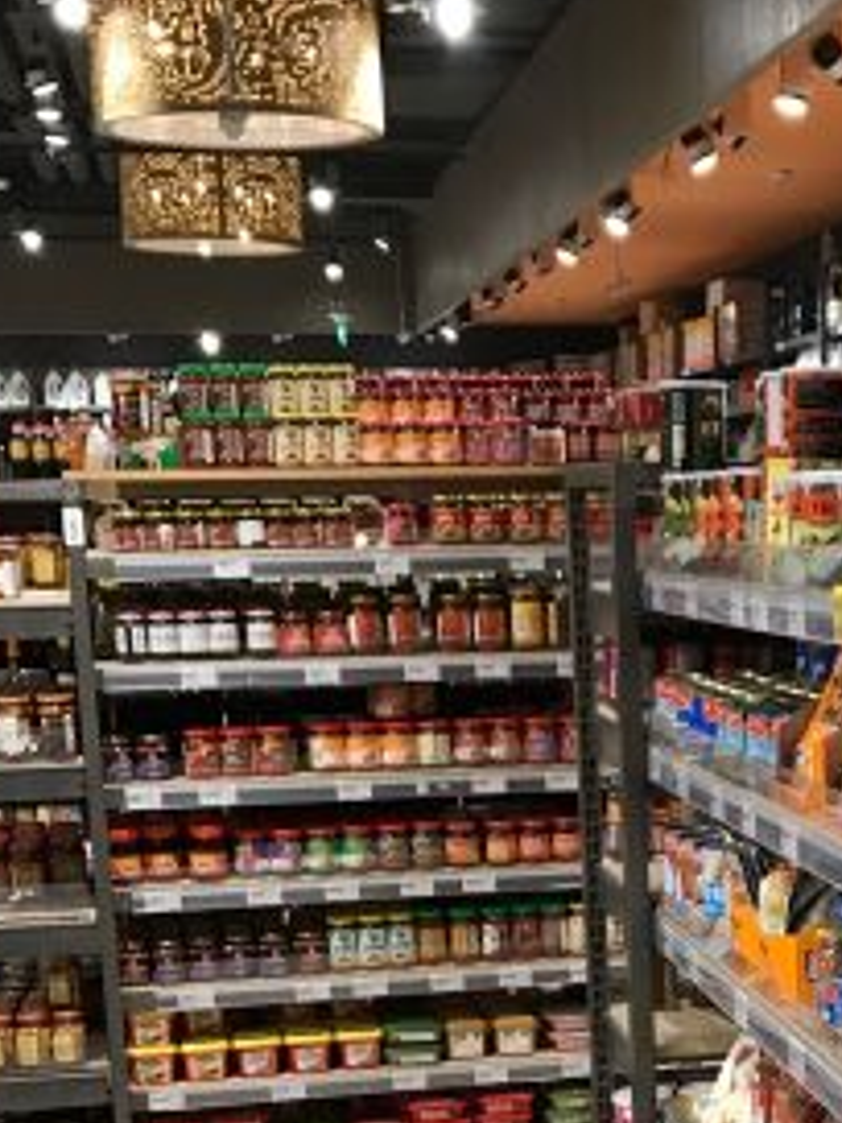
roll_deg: +1.9
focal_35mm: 72
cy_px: 1086
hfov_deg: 20.0
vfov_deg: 25.8
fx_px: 2335
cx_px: 757
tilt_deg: -13.2
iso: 40
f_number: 1.8
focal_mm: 3.99
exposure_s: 1/33
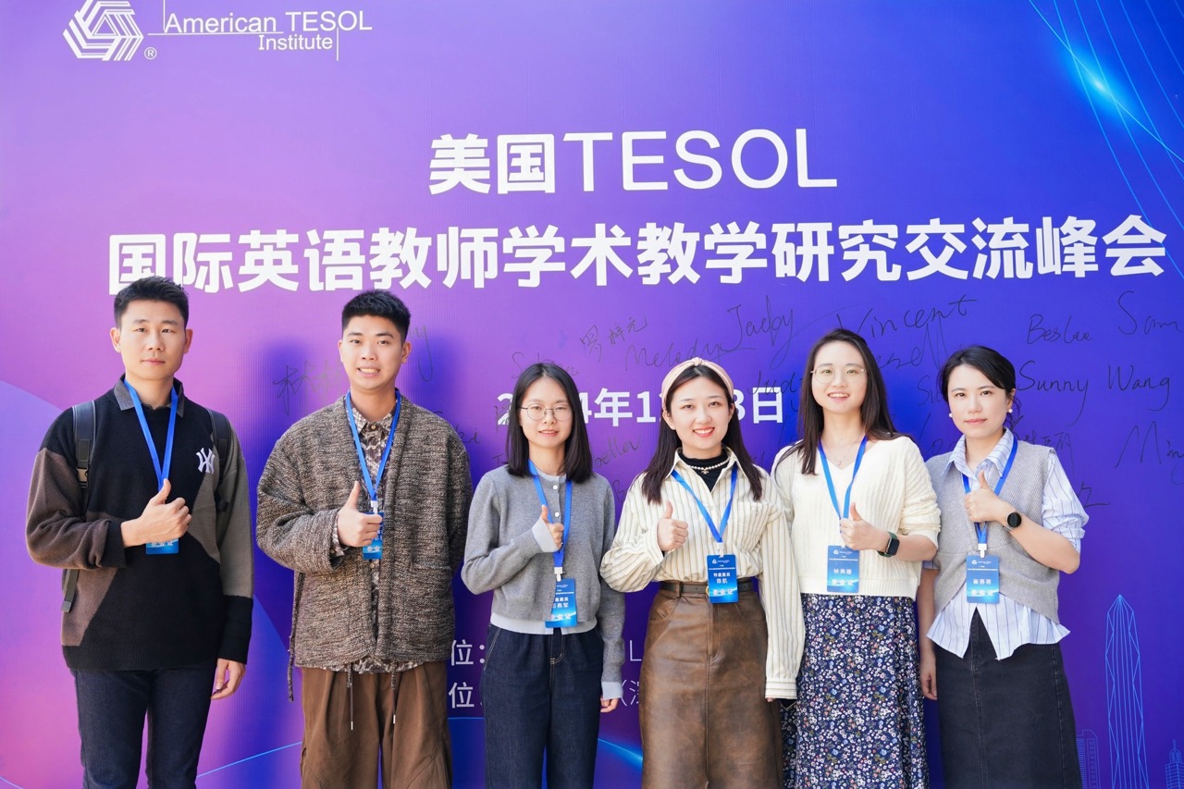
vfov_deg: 34.8
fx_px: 1259
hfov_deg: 50.4
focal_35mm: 38
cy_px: 394
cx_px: 592
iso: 250
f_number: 4
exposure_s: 1/161
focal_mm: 38.3
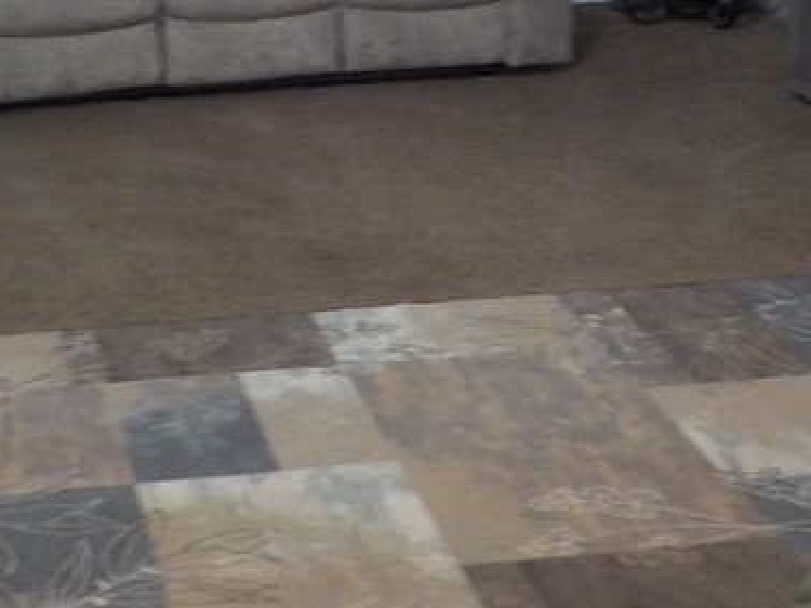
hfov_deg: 24.4
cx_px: 301
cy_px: 32
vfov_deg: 18.1
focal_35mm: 80
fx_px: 1874
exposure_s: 1/13
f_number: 3.3
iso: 400
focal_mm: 4.1
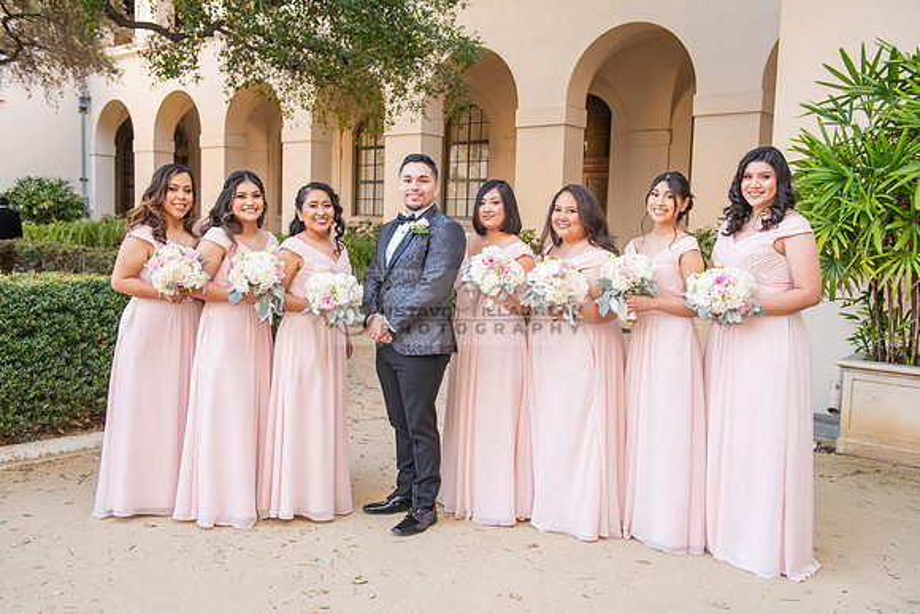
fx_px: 849
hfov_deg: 56.9
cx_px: 460
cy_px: 307
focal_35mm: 33
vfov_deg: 39.8
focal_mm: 32
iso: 640
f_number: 4.5
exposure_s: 1/200
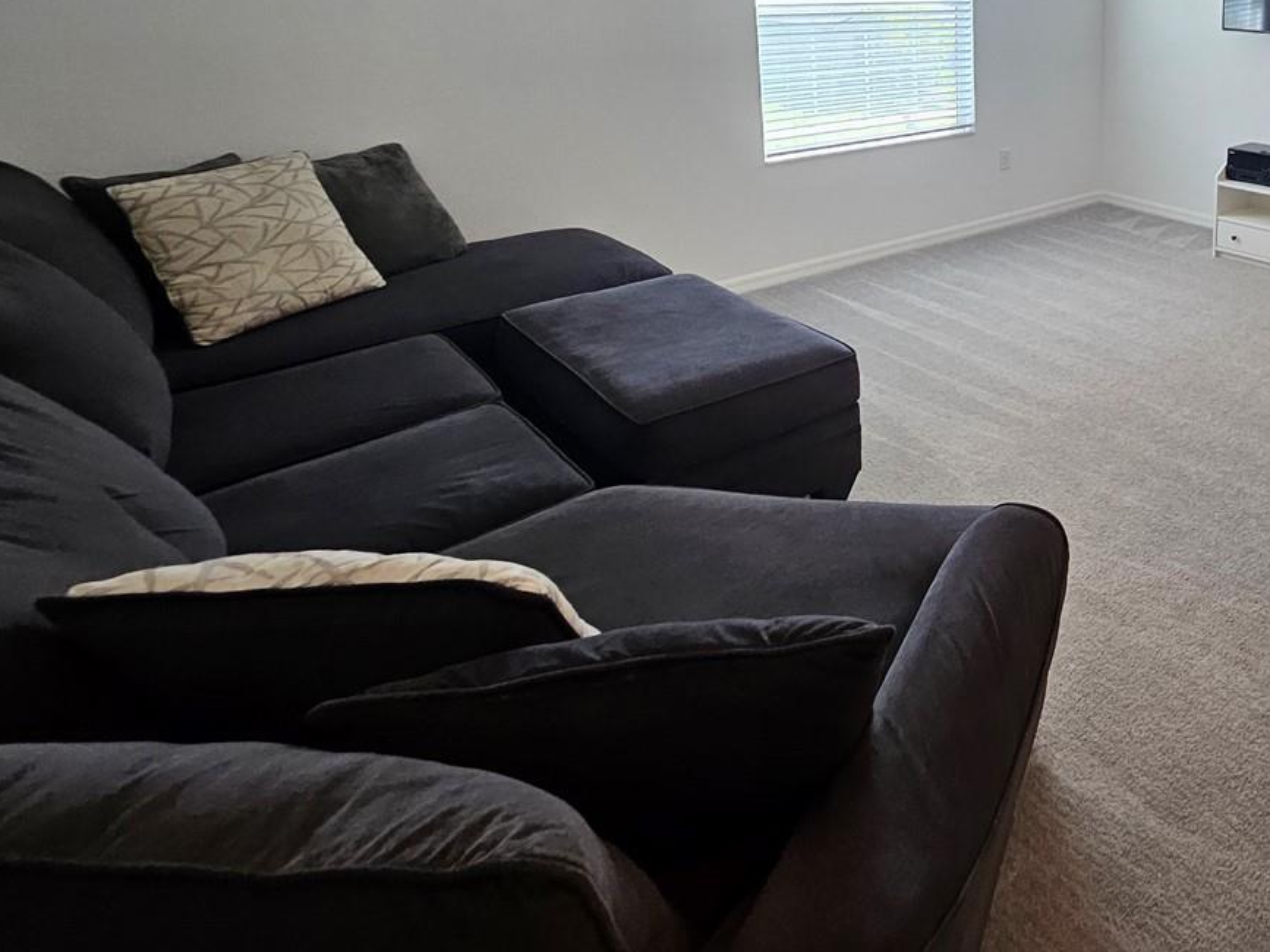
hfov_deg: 61.5
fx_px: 880
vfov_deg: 52.5
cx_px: 1119
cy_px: 168
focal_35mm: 24
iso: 125
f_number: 2.2
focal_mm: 1.7
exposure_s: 1/60
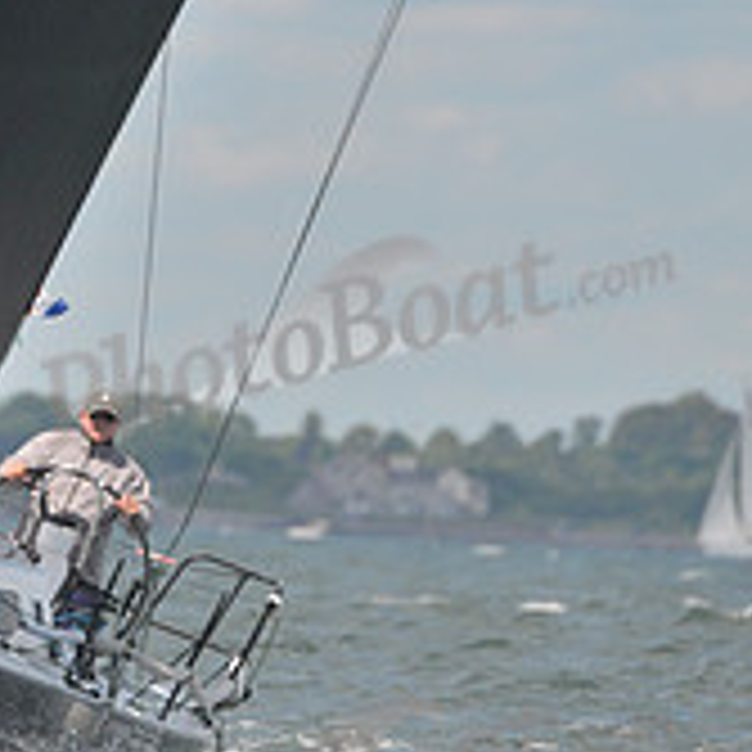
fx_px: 29076
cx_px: -189
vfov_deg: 1.5
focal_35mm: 1183
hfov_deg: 1.5
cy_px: 160
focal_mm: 400
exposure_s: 1/1250
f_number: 5.6
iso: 200
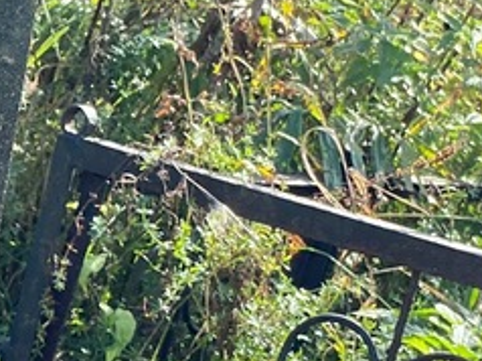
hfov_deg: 10.8
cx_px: -316
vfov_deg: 8.3
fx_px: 2434
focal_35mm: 175
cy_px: 519
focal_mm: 6
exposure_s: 1/375
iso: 20
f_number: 2
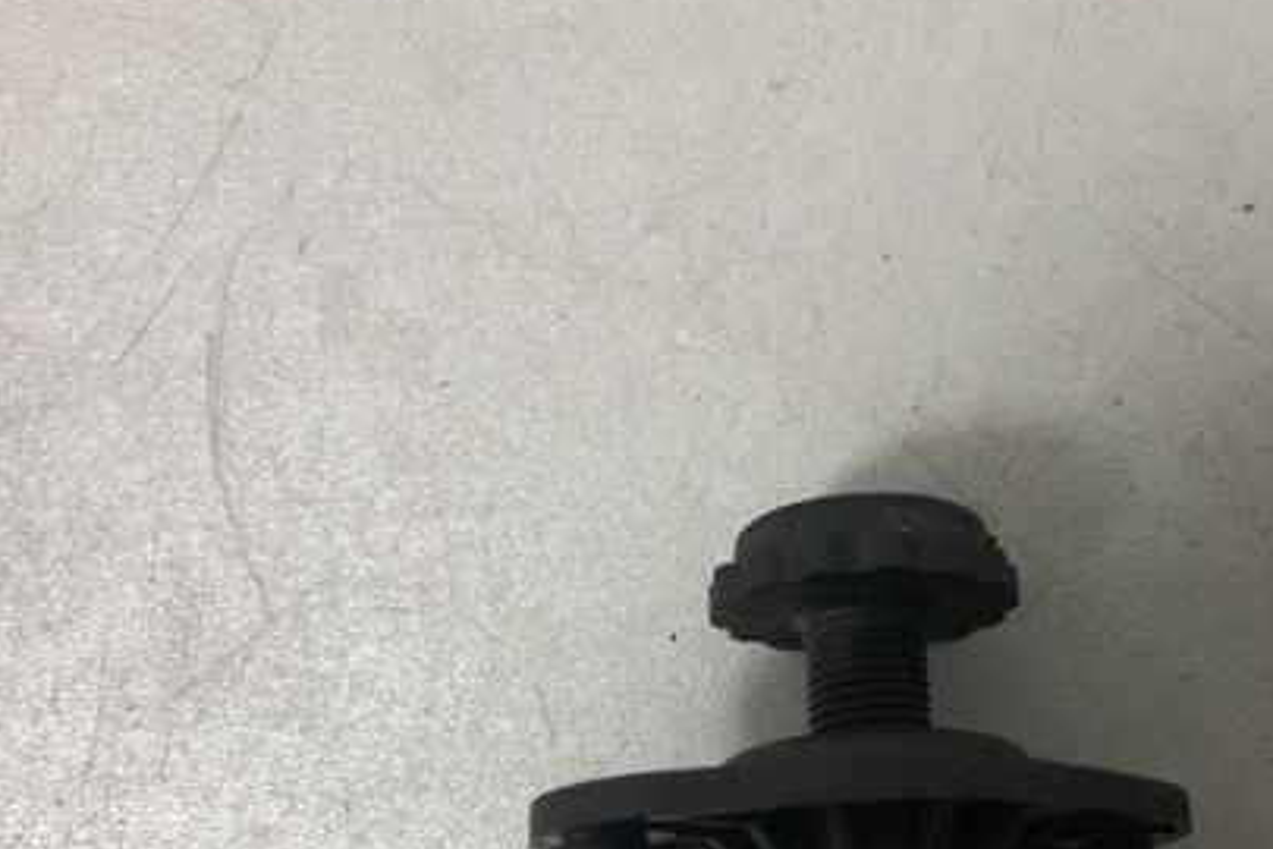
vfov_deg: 28.7
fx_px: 1626
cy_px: 657
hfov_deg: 41.9
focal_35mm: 46
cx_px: 902
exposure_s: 1/20
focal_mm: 4
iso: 40
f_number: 1.8
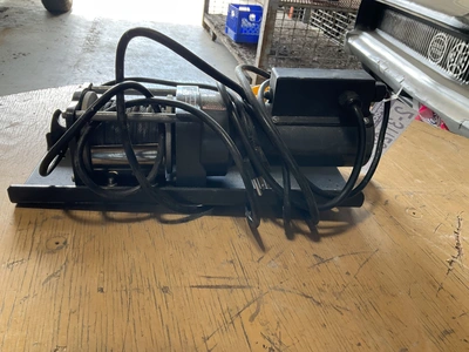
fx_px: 393
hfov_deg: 61.7
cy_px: 176
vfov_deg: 48.2
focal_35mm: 29
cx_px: 234
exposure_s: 1/111
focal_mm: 3
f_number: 1.8
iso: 64
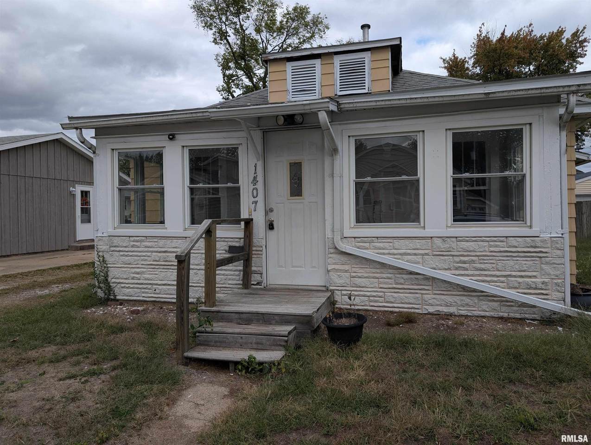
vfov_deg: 56.9
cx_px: 296
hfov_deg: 71.5
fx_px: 410
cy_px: 222
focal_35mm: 24
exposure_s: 1/940
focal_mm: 6.9
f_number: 1.68
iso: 22
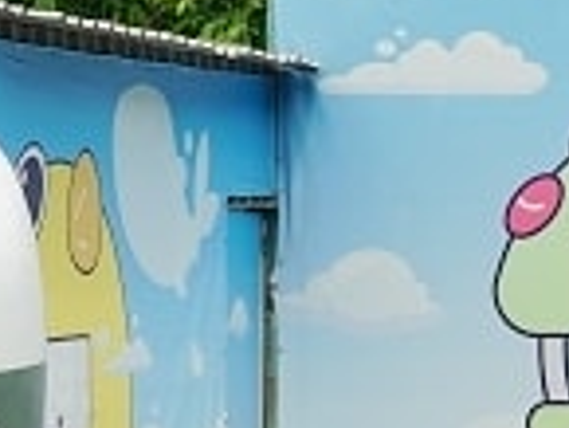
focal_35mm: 270
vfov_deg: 5.5
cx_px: 1264
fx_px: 4442
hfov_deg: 7.0
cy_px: 188
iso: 100
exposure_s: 1/125
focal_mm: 34
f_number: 8
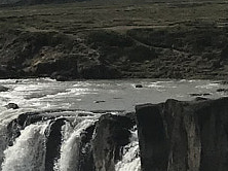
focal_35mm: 202
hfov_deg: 8.8
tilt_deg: -7.8
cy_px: 248
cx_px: -338
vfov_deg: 7.2
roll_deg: +3.0
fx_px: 1329
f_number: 1.8
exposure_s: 1/8000
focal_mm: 3.99
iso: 25
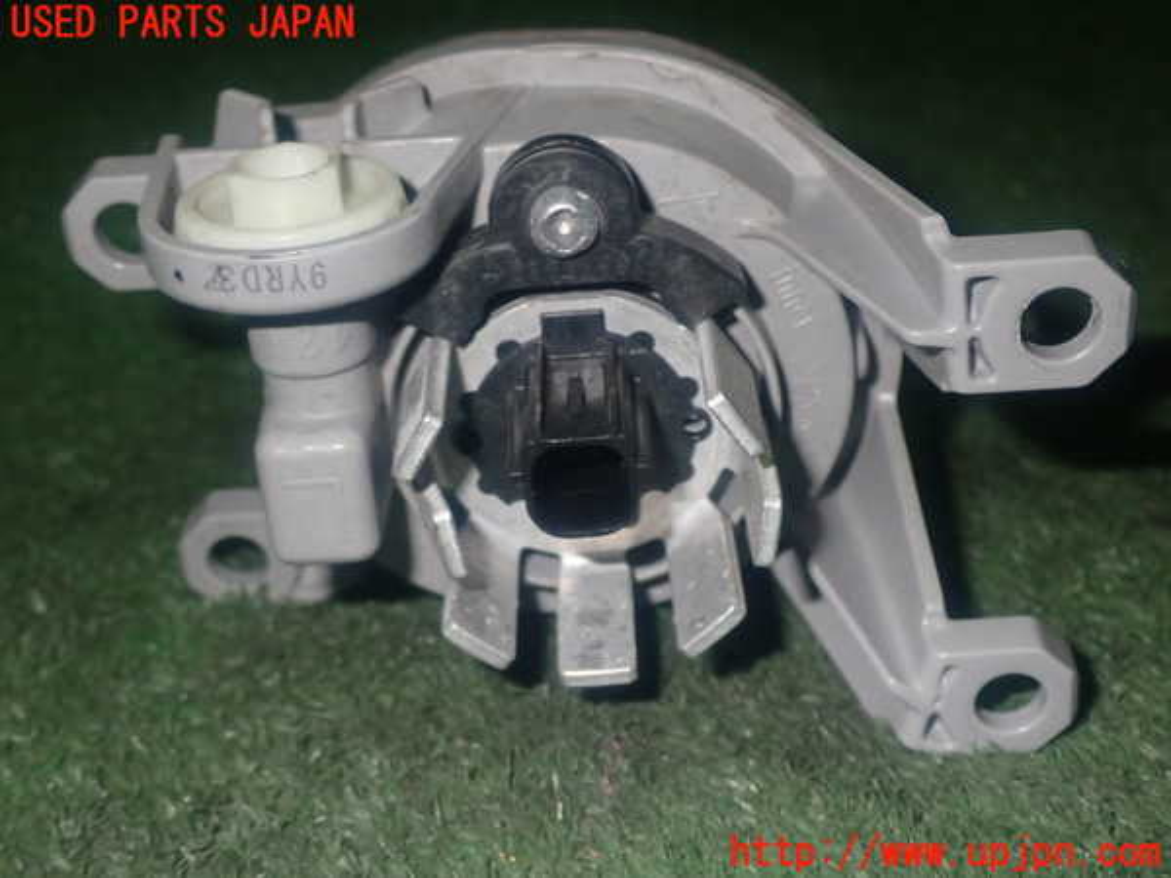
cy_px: 439
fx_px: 1827
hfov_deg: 35.5
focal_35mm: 54
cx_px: 586
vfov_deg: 27.0
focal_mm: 9.65
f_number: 10
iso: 400
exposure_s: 1/50
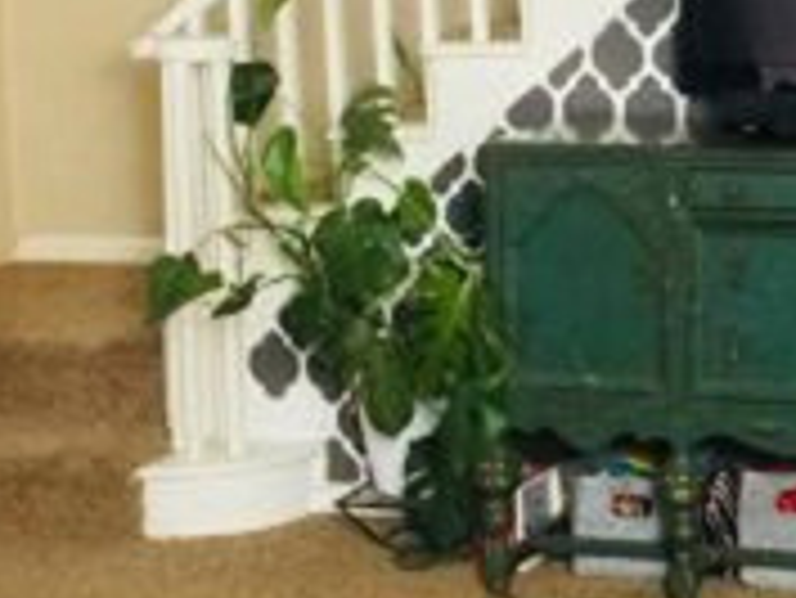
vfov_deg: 14.0
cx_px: 845
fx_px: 2416
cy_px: 103
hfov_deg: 18.1
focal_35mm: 105
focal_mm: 4.15
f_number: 2.2
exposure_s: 1/8
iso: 125
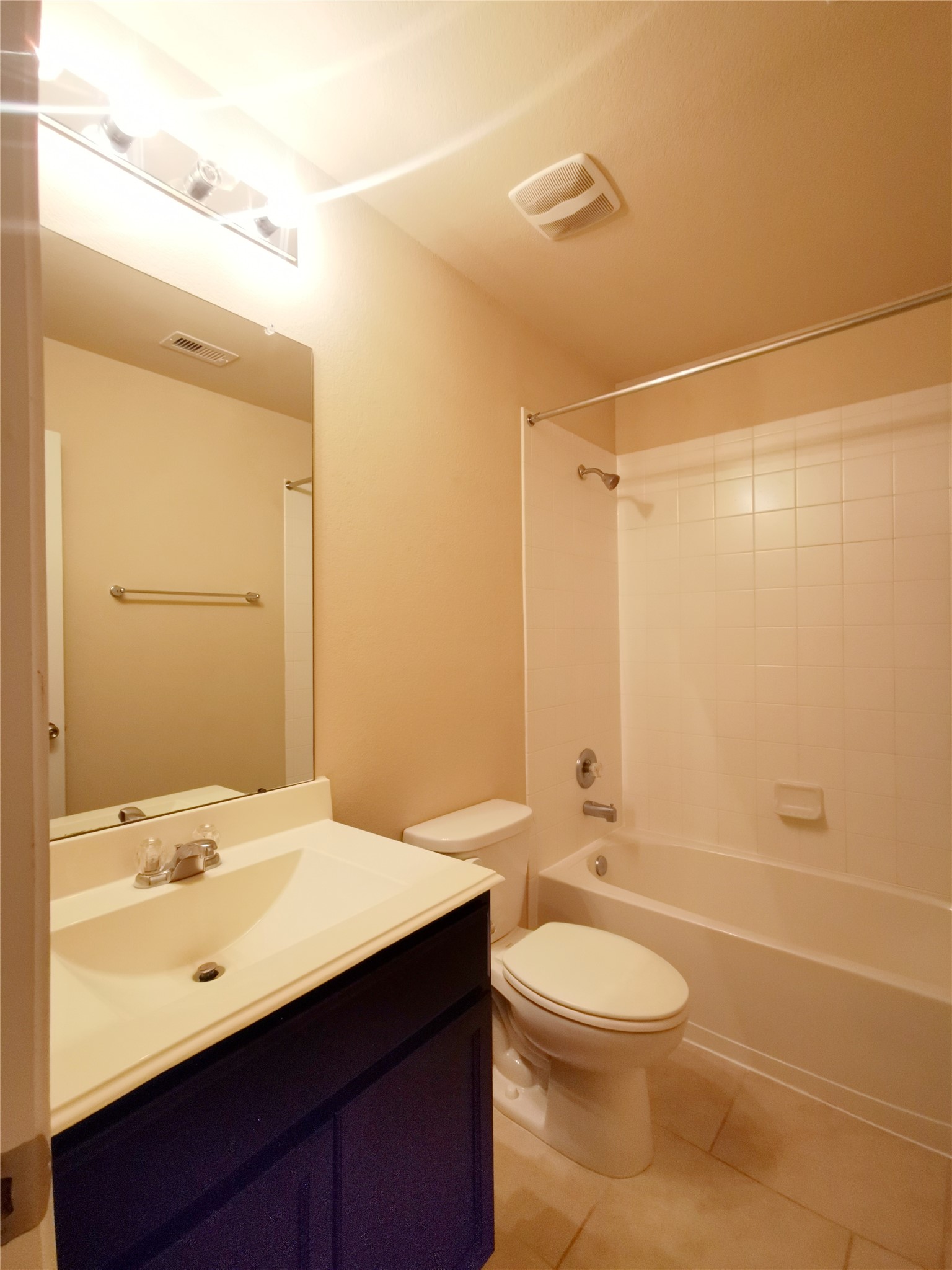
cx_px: 476
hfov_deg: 78.1
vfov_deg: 94.5
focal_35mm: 16
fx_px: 587
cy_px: 635
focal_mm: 2.35
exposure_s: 1/24
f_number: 2.2
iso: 320
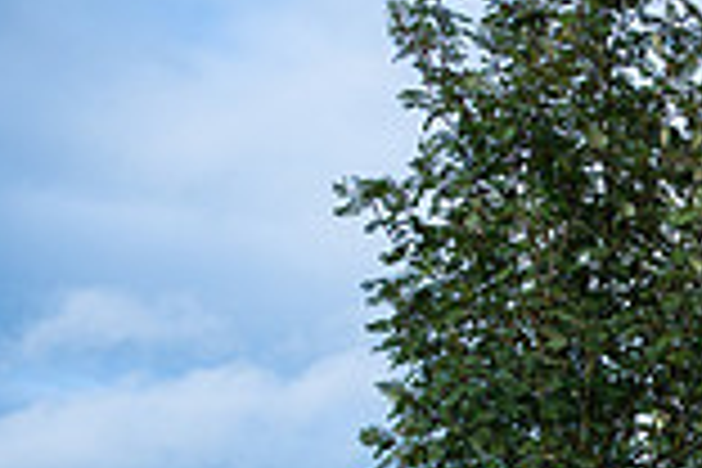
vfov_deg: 13.8
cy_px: 824
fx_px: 1735
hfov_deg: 19.1
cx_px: 1148
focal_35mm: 89
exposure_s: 1/2500
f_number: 4
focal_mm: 24
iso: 500
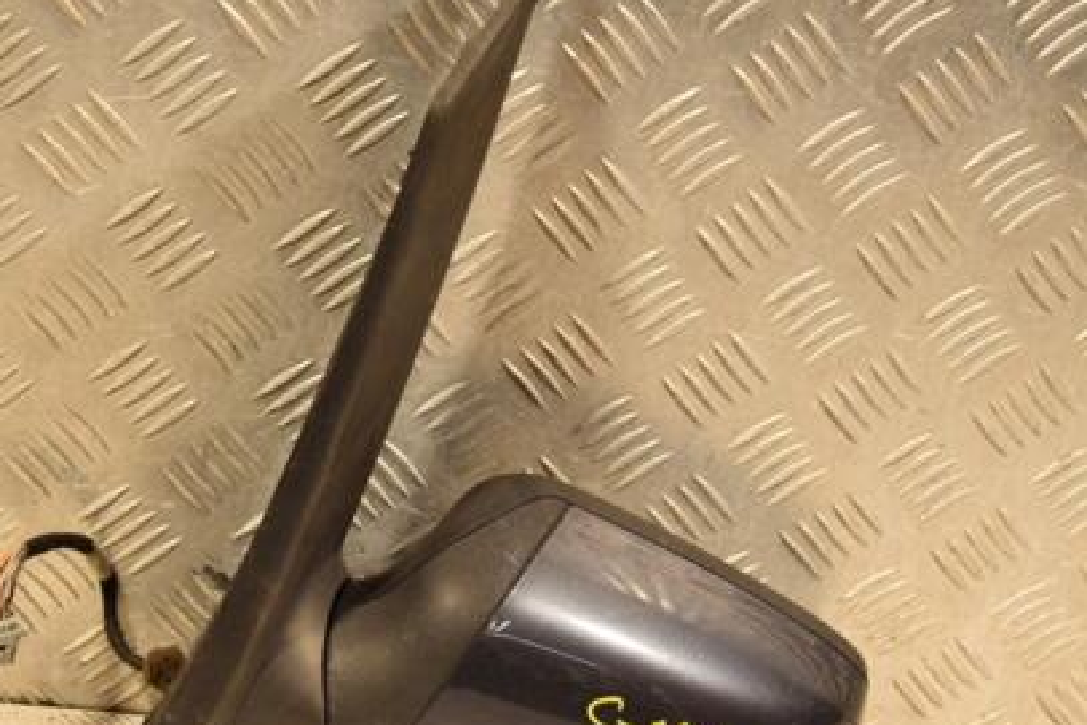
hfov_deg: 21.9
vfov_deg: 14.7
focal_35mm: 93
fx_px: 2809
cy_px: 487
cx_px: 503
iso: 800
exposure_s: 1/160
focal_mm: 42
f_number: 6.3
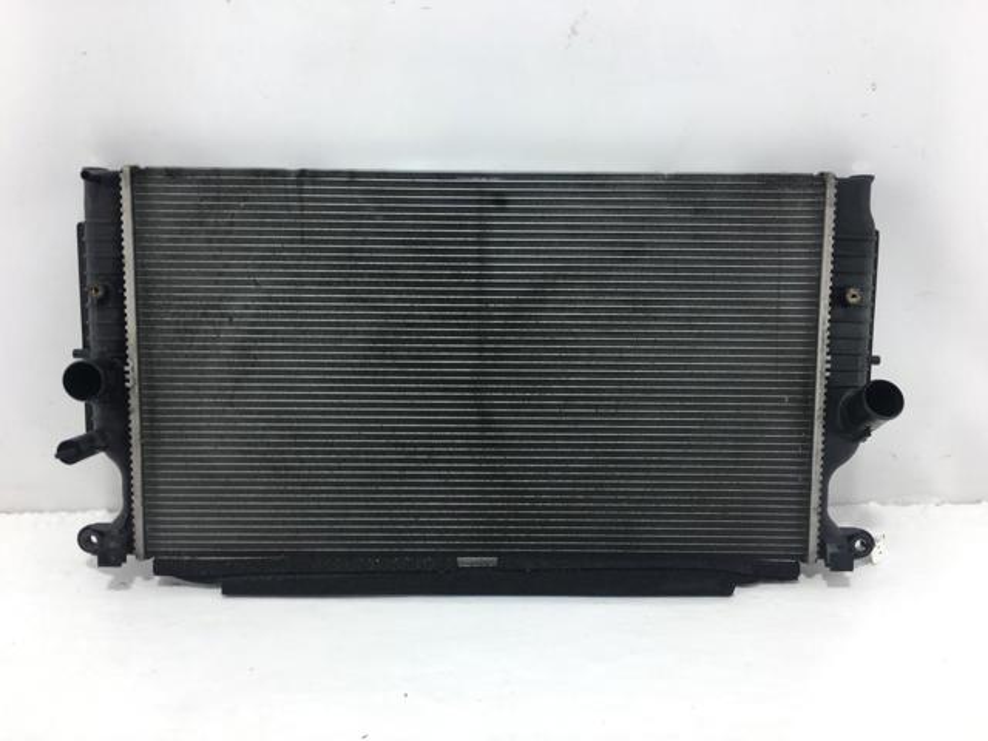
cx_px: 494
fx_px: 828
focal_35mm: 29
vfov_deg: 48.2
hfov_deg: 61.7
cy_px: 370
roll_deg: +2.1
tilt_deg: -21.1
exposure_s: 1/102
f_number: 2.2
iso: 25
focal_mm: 4.15
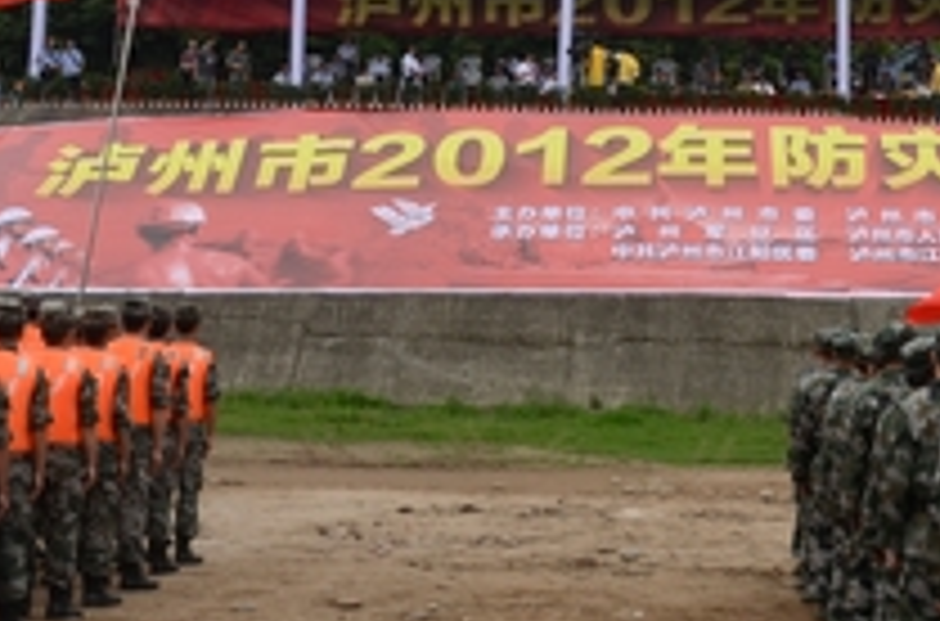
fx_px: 2057
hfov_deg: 25.6
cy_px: 9
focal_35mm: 79
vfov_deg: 16.8
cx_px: 607
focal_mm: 20
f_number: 6.3
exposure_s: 1/160
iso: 200
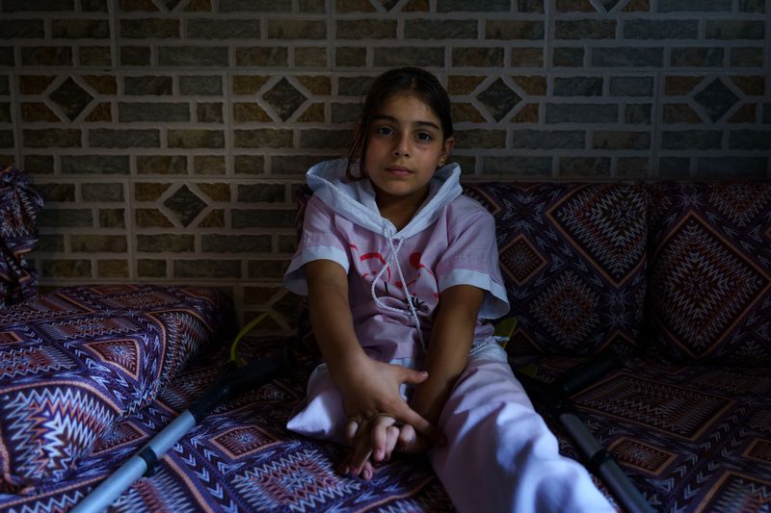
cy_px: 242
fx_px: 635
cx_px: 387
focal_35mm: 30
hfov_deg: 62.6
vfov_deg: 44.1
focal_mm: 27.2
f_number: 2.8
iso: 1000
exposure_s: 1/50
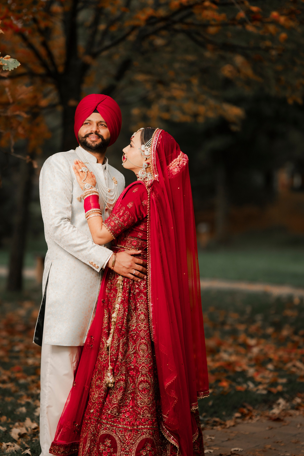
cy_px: 241
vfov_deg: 18.1
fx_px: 1431
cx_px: 113
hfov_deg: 12.1
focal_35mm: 113
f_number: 1.4
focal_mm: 85
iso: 250
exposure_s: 1/1000
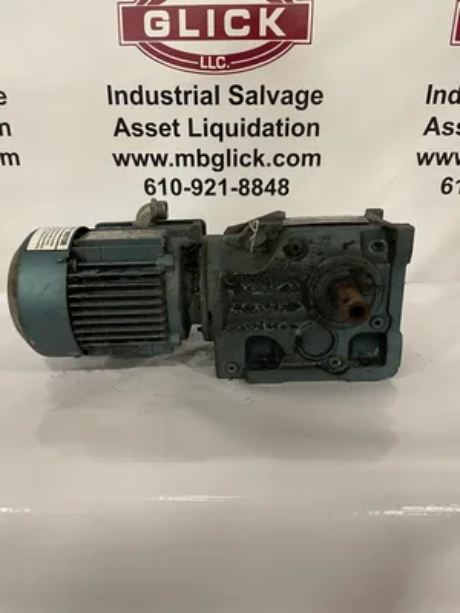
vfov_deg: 67.3
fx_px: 461
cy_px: 306
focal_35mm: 26
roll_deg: +2.3
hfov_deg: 53.1
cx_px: 230
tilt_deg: -19.1
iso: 320
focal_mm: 4.2
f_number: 1.6
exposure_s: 1/60
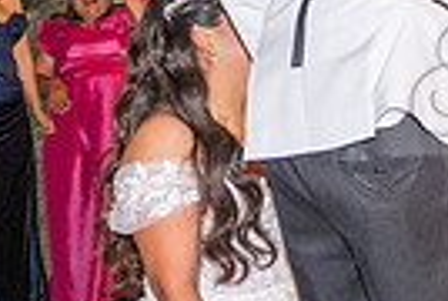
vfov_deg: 11.4
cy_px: 75
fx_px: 1509
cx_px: 672
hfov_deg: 15.6
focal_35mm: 121
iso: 2500
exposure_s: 1/80
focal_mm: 28
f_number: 5
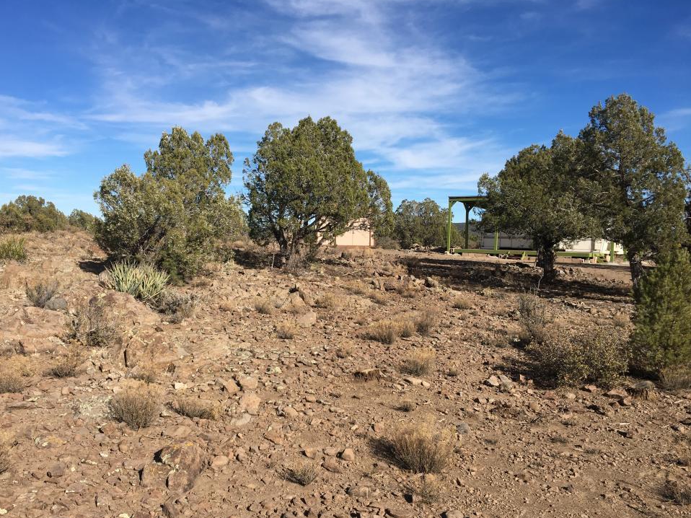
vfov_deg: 45.4
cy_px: 273
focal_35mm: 31
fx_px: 619
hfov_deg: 58.3
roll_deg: -0.1
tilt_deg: -4.1
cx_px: 323
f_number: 2.2
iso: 25
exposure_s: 1/2198
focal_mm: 4.15
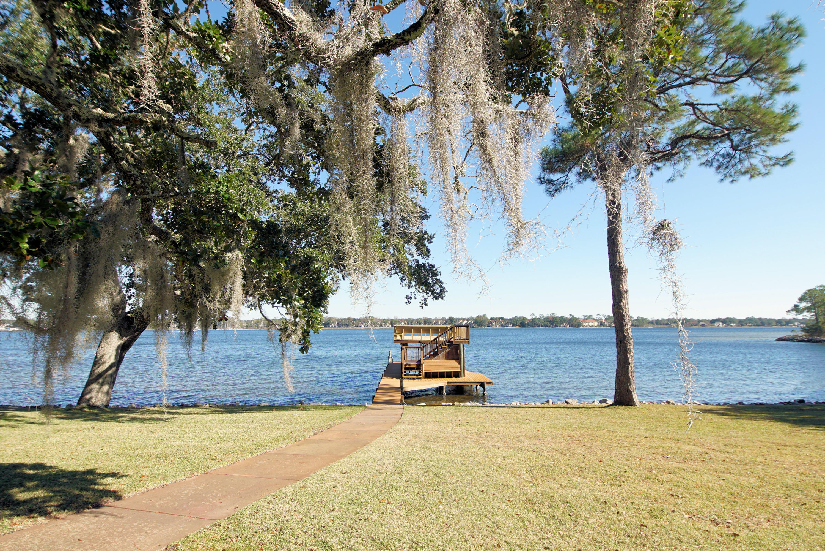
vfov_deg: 67.4
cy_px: 276
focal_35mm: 18
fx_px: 413
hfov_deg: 90.0
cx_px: 412
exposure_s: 1/160
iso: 100
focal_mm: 12
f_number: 7.1
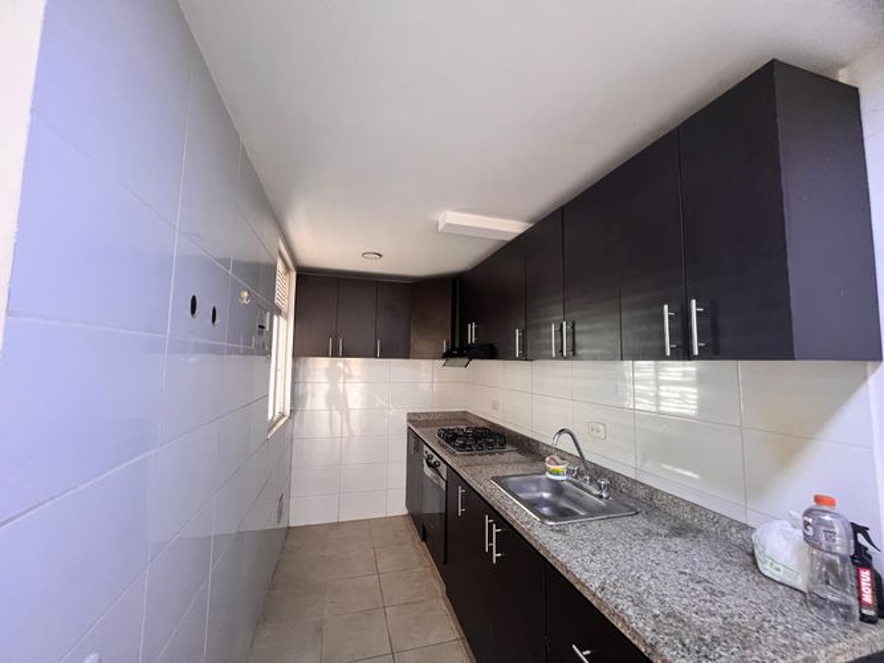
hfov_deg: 106.2
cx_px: 442
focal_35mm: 13
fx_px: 332
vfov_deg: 89.9
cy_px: 332
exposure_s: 1/60
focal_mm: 1.57
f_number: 1.8
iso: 640
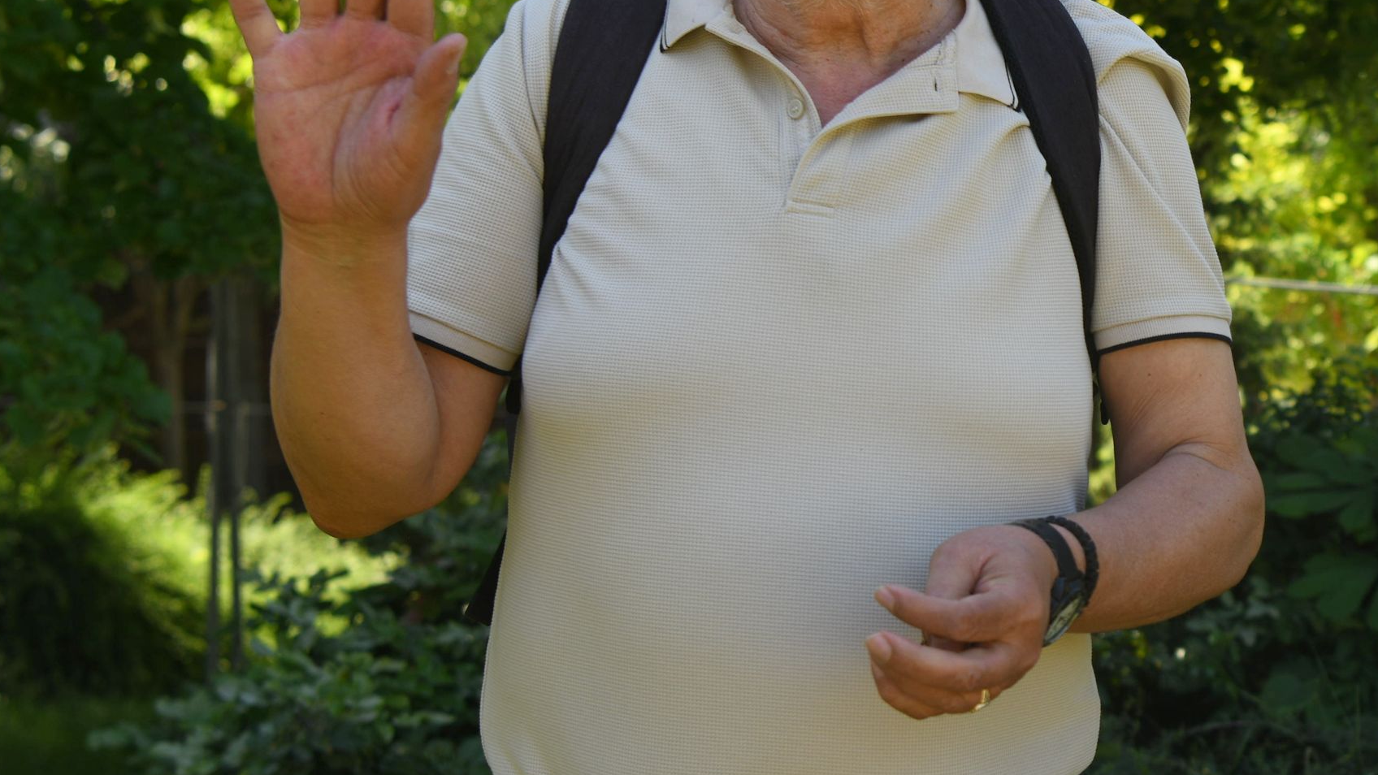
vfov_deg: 14.4
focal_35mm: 84
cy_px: 501
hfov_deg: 24.2
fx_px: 3069
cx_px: 1372
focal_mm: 34
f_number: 4
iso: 100
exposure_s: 1/320
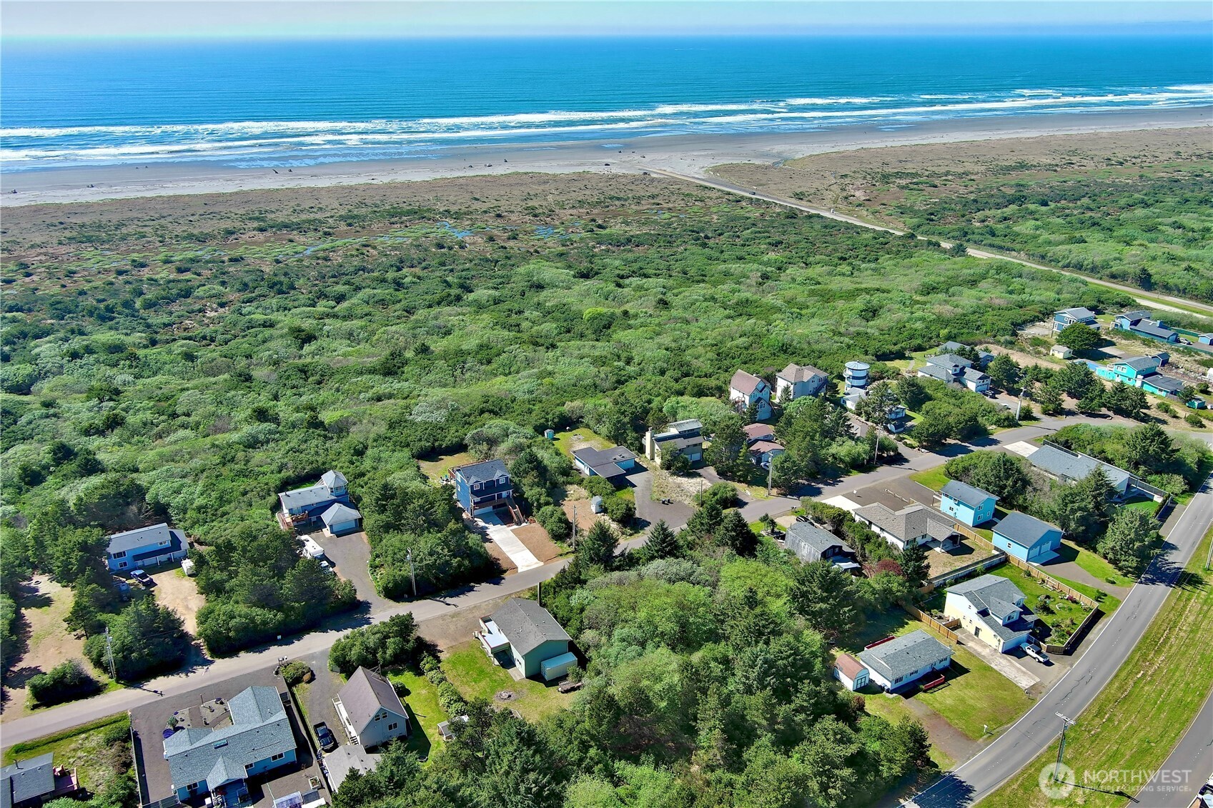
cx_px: 606
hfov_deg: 63.7
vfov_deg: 45.0
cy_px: 404
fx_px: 977
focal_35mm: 29
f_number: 2.8
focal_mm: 10.57
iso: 100
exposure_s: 1/936
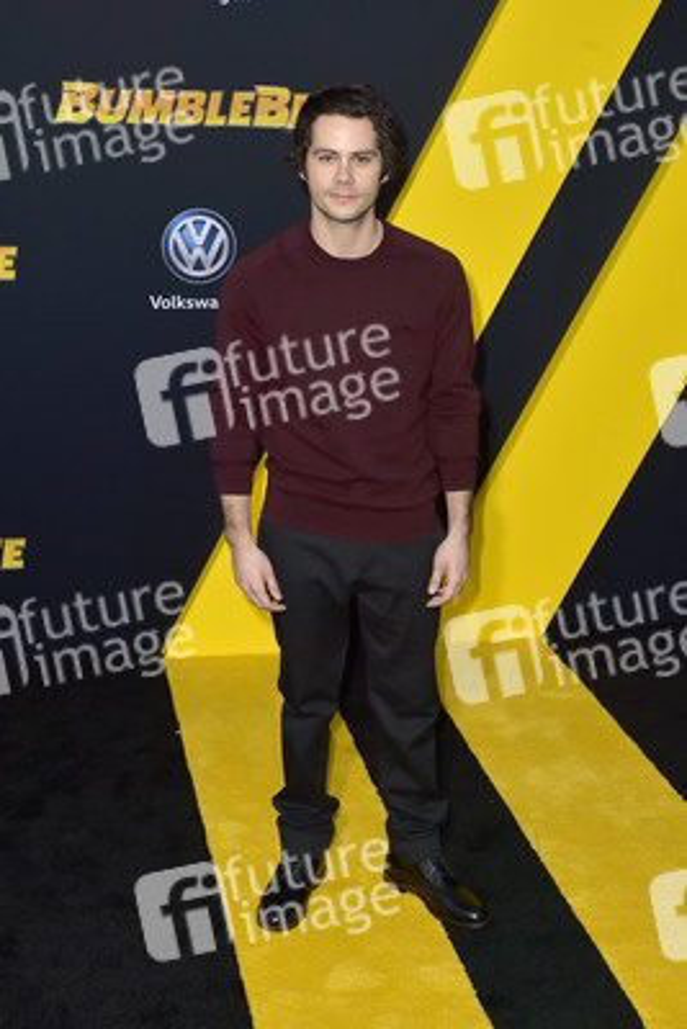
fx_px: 1373
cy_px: 514
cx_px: 344
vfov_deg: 41.1
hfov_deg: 28.1
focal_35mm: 48
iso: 250
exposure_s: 1/250
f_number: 6.3
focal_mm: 48
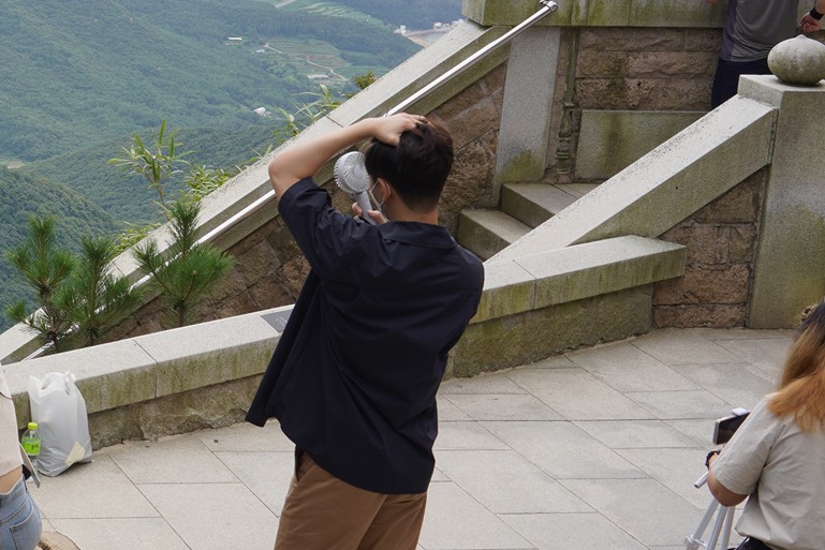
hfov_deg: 21.1
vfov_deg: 15.0
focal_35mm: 91
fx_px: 2086
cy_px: 184
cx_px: -114
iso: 100
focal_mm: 35
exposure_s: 1/100
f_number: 10
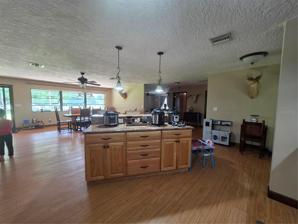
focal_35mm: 13
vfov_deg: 89.9
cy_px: 112
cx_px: 149
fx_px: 112
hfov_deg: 106.2
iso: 250
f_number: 1.9
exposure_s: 1/60
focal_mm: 2.2
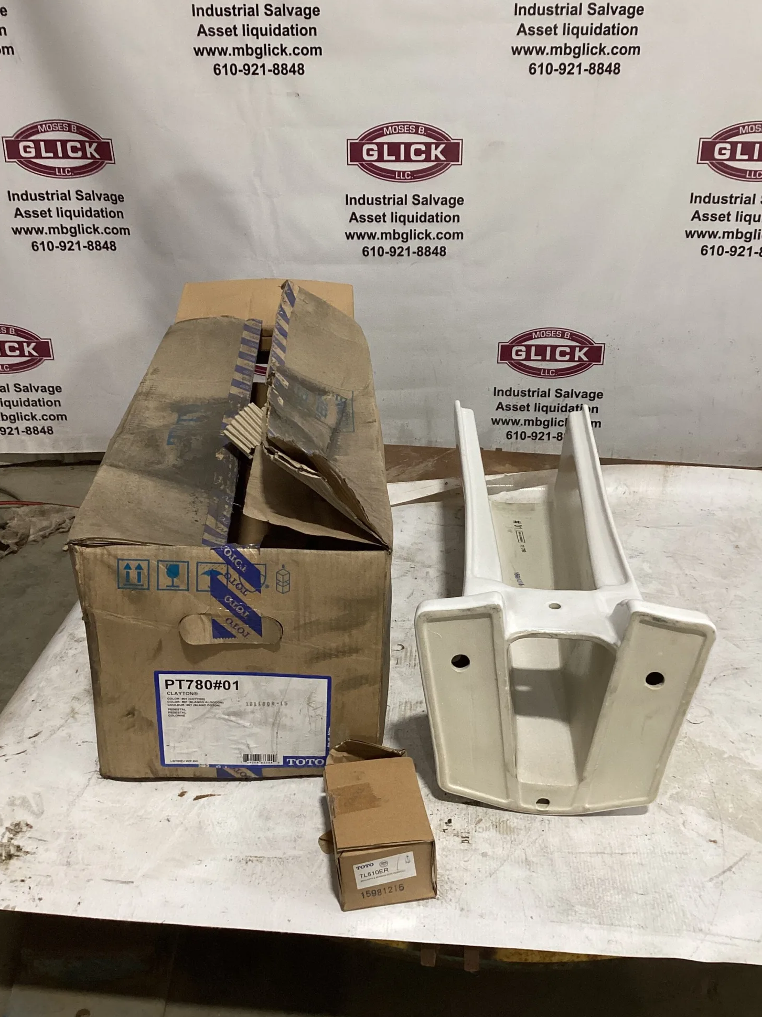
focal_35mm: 32
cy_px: 495
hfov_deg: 44.2
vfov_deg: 56.8
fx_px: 939
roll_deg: +1.5
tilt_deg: -25.4
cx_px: 384
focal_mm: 3.3
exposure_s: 1/50
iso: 160
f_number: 2.4
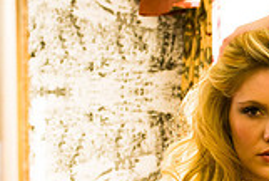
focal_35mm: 151
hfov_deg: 13.2
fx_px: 1130
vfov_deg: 9.1
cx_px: 322
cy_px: 187
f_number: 5
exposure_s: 1/60
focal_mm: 42
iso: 320
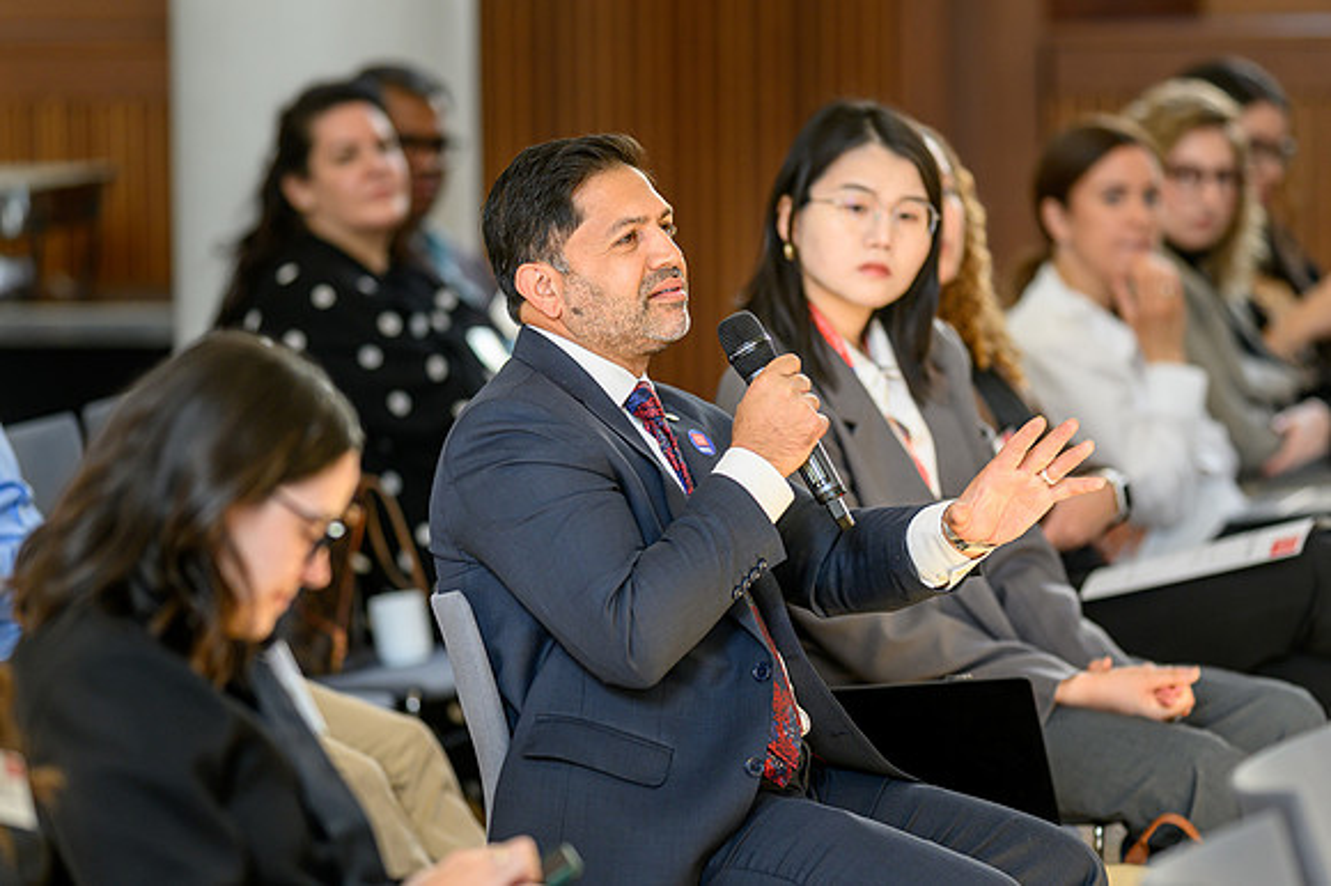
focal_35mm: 204
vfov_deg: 6.7
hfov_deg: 10.1
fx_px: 7522
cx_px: 666
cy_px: 443
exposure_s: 1/250
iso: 280
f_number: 1.8
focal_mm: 135
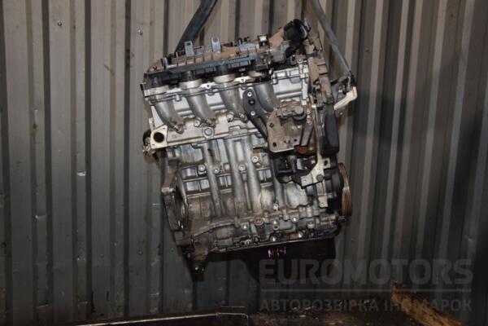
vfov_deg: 40.0
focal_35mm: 33
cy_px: 163
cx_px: 244
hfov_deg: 57.2
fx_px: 447
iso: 800
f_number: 5
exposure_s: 1/60
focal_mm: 22
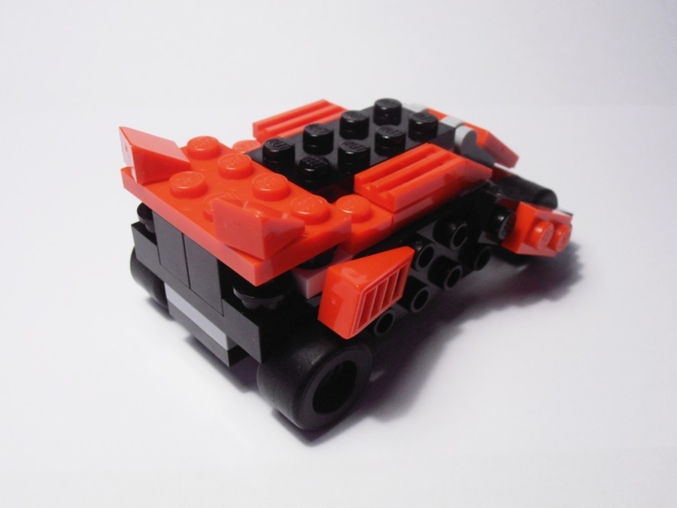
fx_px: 724
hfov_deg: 50.1
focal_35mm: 37
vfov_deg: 38.7
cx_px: 338
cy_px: 254
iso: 80
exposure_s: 1/100
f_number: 3.9
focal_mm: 6.61
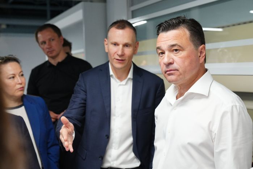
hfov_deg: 39.6
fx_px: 351
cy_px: 84
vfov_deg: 27.0
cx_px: 126
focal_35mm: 50
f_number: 4.5
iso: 4000
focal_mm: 50
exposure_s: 1/500
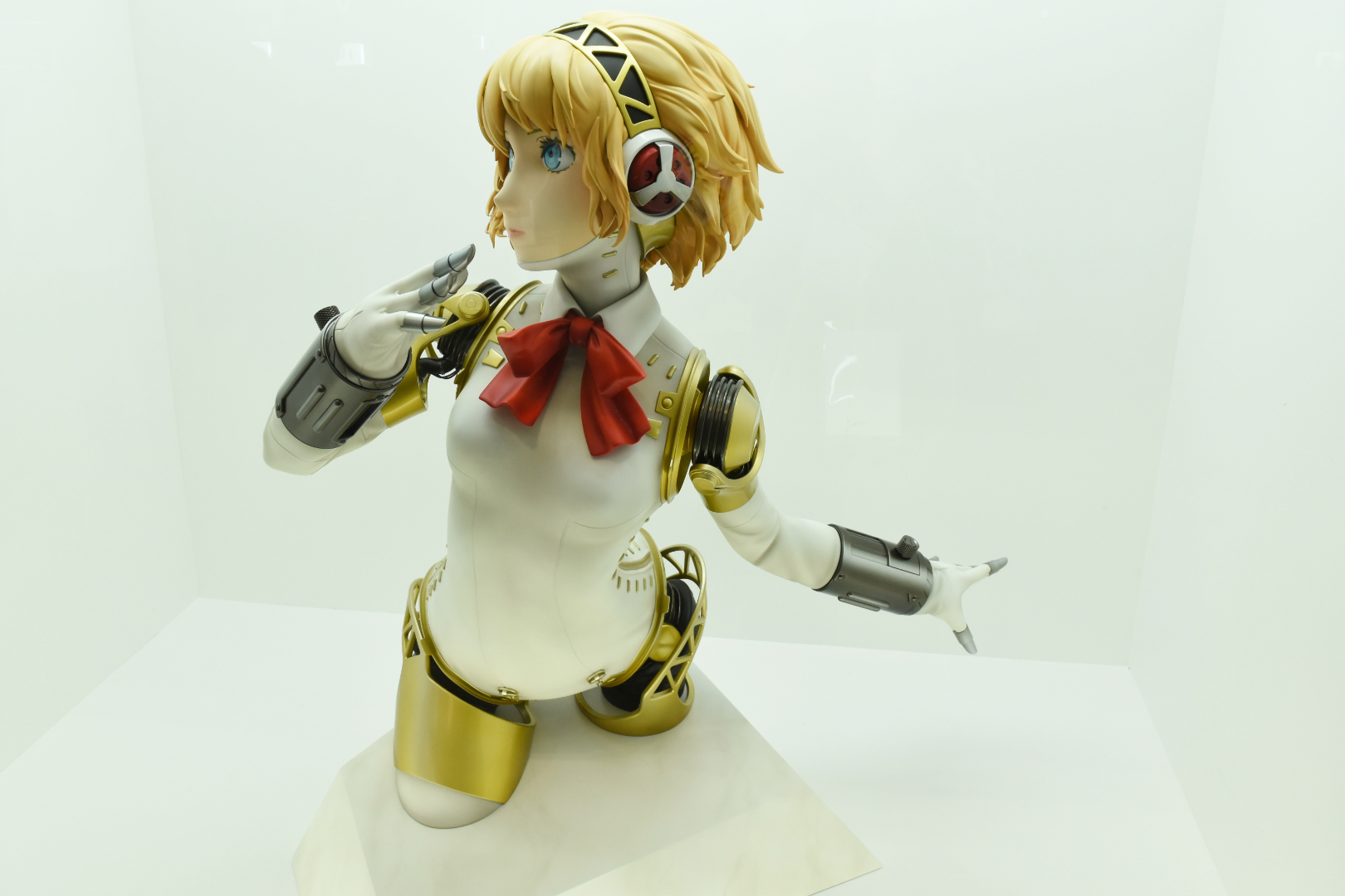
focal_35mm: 33
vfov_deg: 40.0
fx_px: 1233
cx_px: 672
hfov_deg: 57.2
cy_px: 448
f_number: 8
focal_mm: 22
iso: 640
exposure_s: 1/125
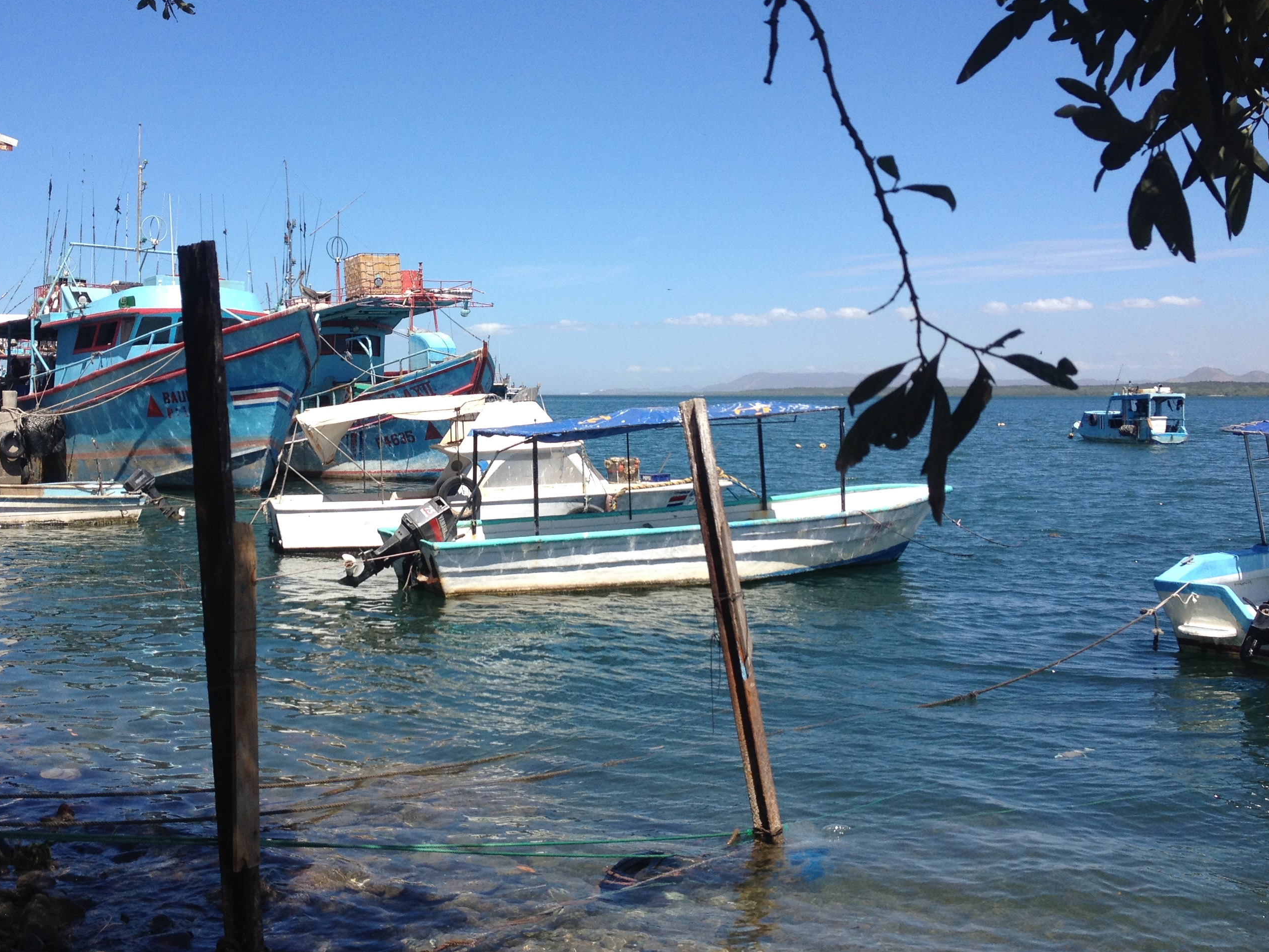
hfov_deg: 41.8
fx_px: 1650
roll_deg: -0.1
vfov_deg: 32.1
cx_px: 498
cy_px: 417
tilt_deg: -4.2
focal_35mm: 45
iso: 50
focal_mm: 4.28
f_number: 2.4
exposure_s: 1/1727
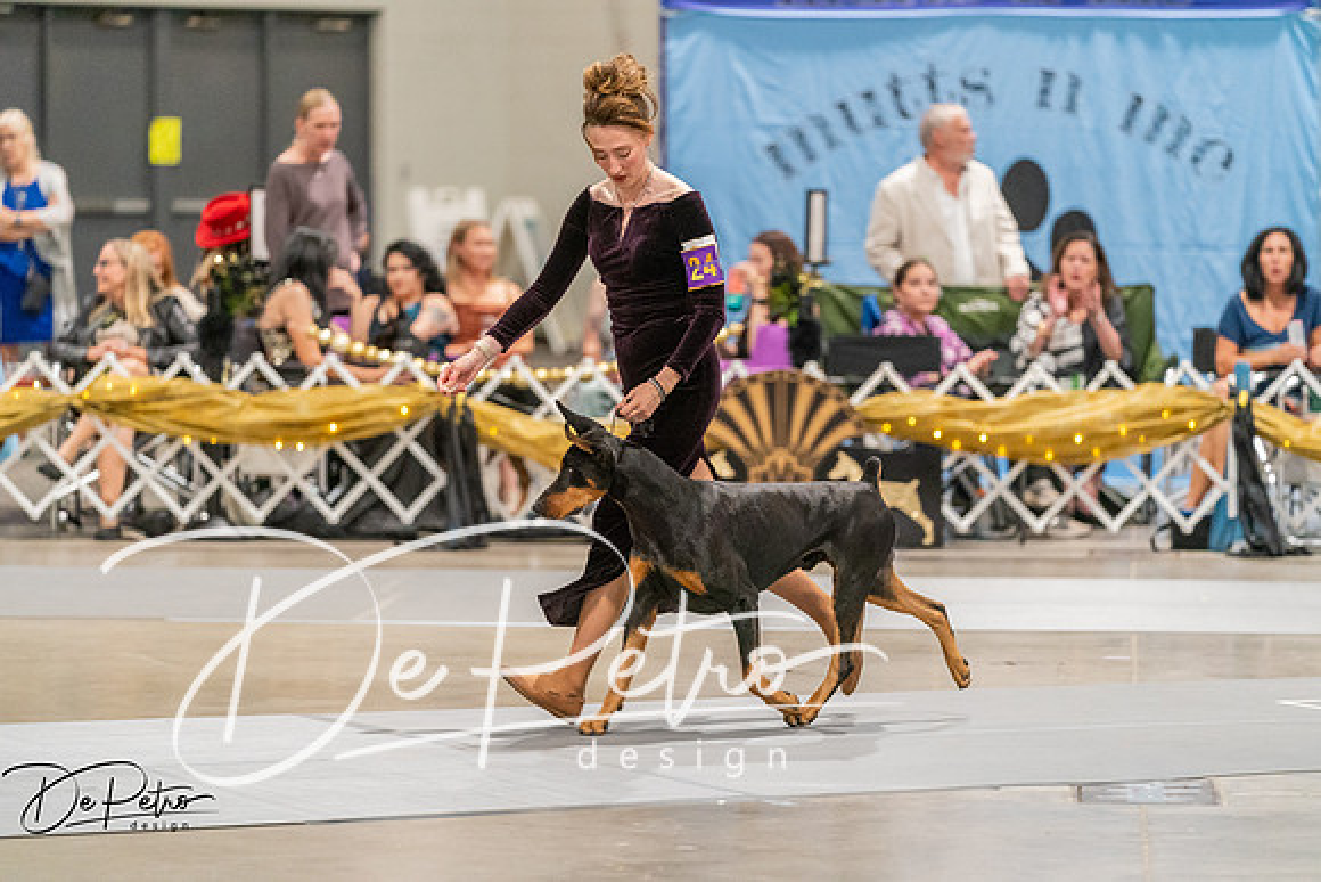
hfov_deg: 11.5
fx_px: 6533
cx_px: 660
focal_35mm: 178
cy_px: 441
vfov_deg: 7.7
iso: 6400
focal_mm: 178
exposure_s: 1/250
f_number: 2.8
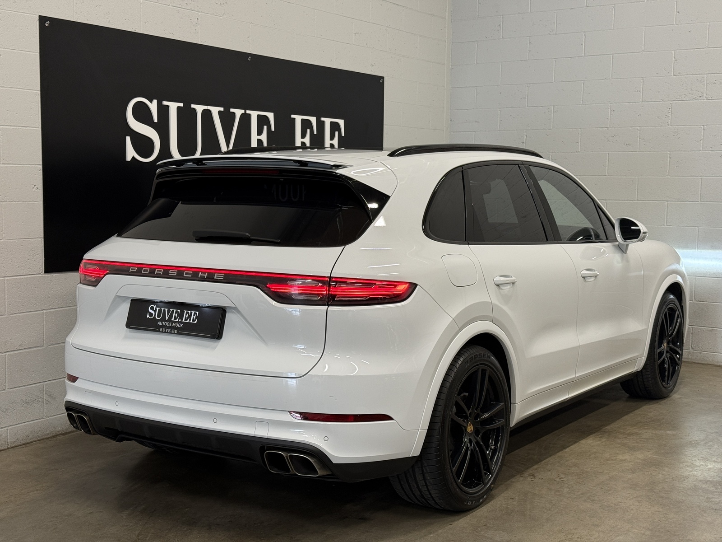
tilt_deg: -5.2
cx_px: 361
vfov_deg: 30.3
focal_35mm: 48
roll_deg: -1.2
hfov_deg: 39.7
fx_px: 1001
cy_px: 271
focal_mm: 6.76
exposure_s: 1/100
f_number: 1.78
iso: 80
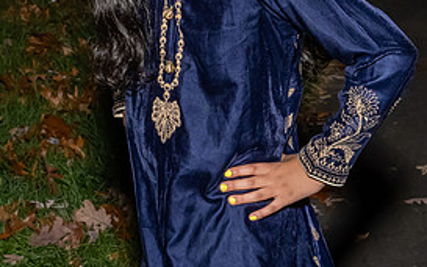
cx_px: 210
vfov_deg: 10.3
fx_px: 1479
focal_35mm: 127
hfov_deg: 16.4
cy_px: 51
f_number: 8
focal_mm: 24
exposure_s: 1/250
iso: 1250
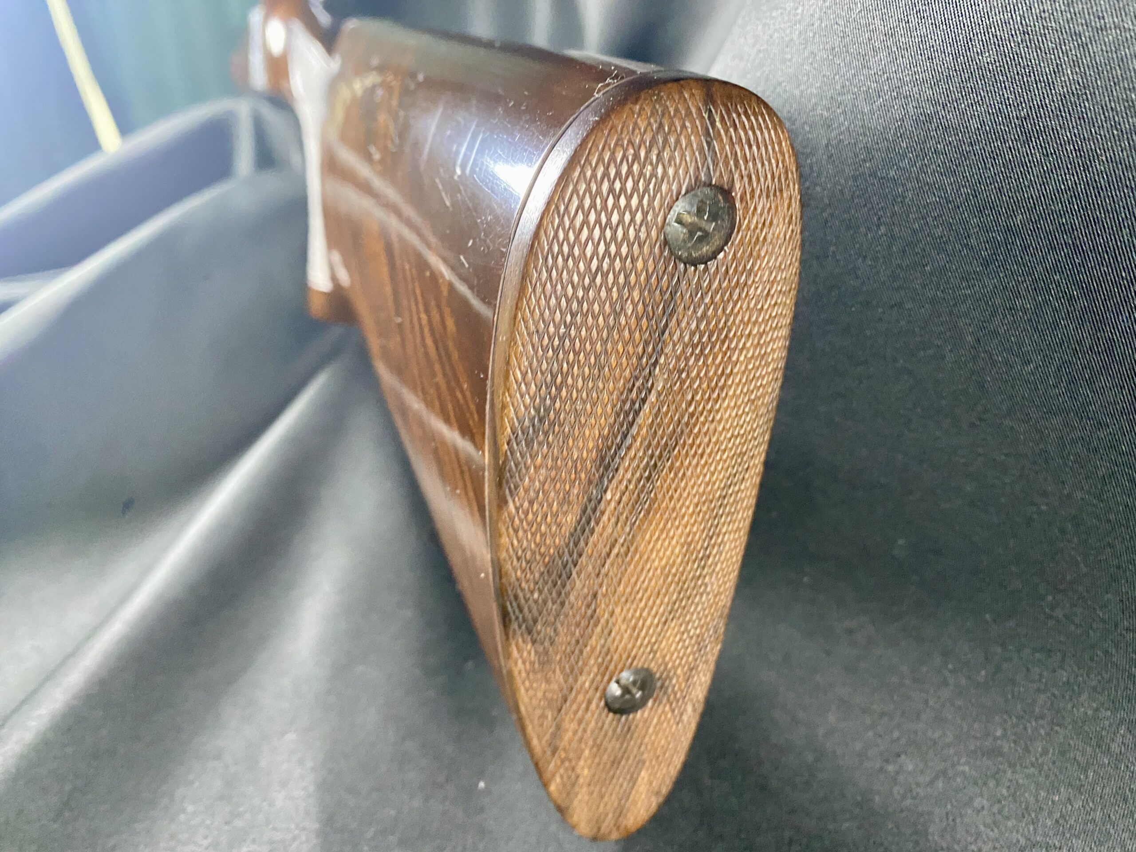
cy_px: 426
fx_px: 820
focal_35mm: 25
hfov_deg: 69.4
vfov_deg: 54.9
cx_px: 568
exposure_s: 1/38
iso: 640
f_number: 1.8
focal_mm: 4.25
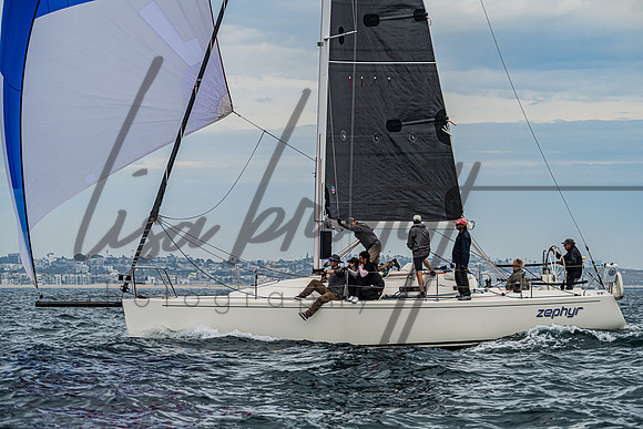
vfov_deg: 8.6
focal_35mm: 160
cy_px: 232
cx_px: 352
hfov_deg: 12.8
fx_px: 2859
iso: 400
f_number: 8
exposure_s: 1/2500
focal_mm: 145
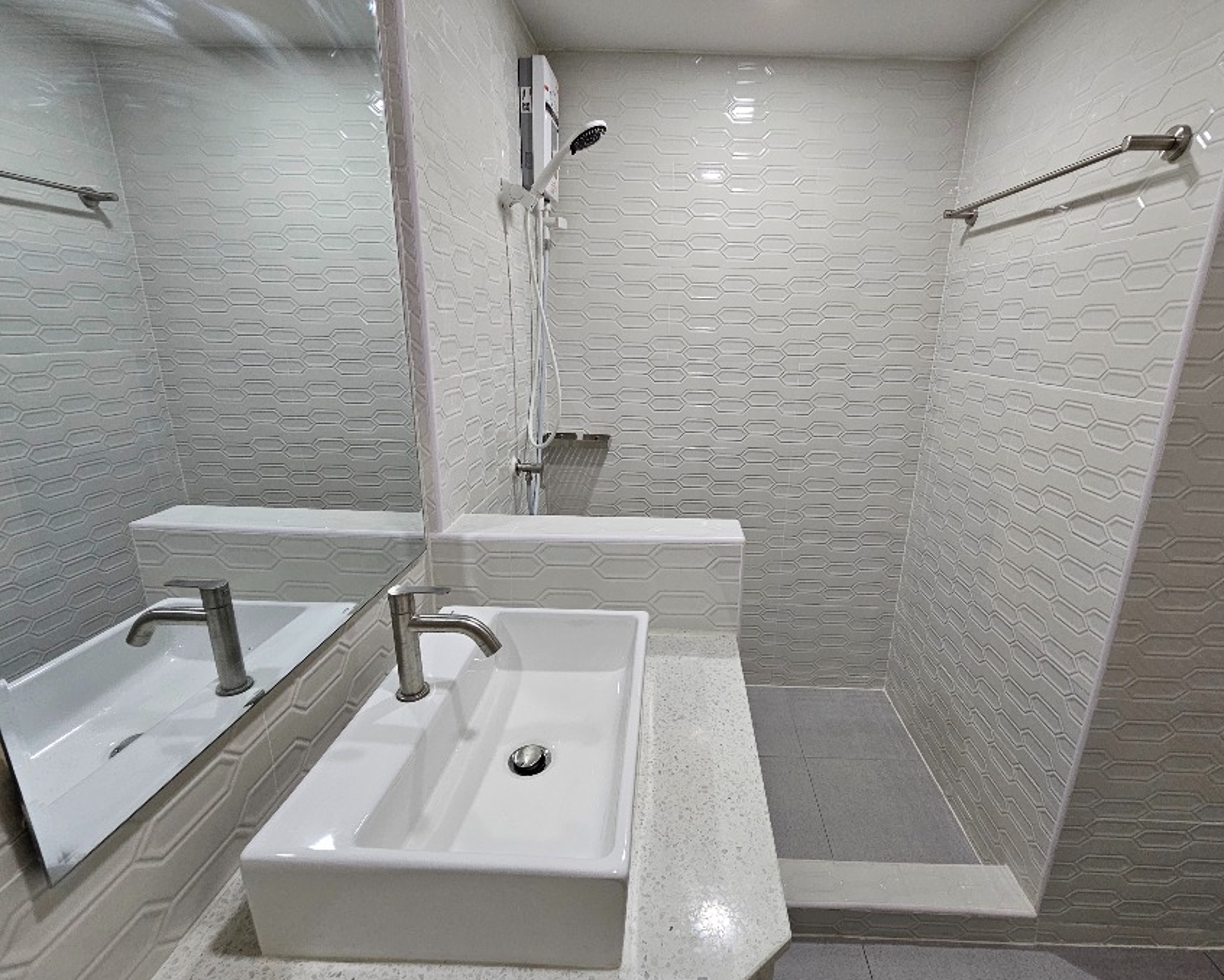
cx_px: 666
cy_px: 495
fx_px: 543
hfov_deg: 96.5
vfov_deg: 84.0
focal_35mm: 15
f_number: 2.2
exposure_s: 1/77
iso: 200
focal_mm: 2.2
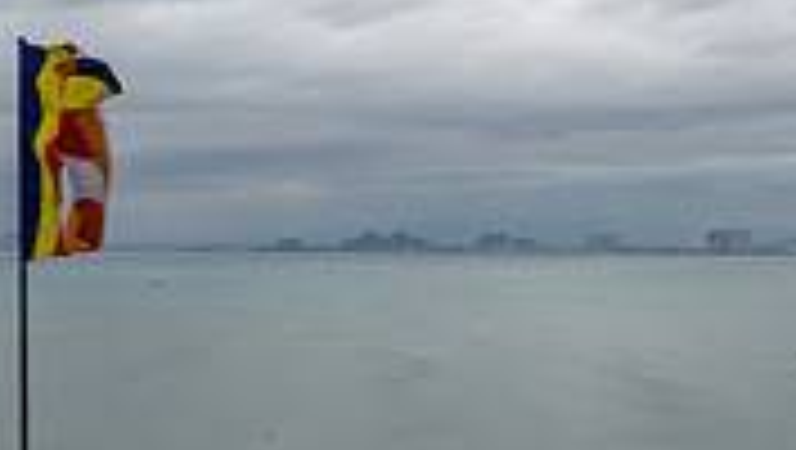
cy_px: 106
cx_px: 471
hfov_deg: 22.2
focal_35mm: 96
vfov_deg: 12.6
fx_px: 2028
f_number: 9
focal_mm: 24
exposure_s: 1/320
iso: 64
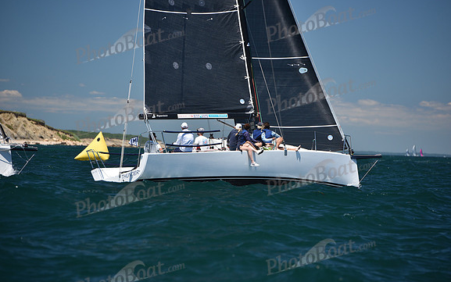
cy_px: 146
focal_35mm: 205
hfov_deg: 10.2
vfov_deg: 6.4
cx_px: 226
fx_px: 2520
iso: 250
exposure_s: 1/800
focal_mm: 200
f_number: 5
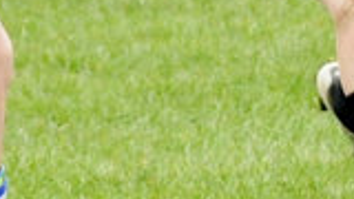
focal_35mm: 673
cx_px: 341
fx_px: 6317
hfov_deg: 3.2
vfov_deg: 1.8
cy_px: -223
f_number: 4.2
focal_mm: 86
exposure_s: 1/800
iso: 1250
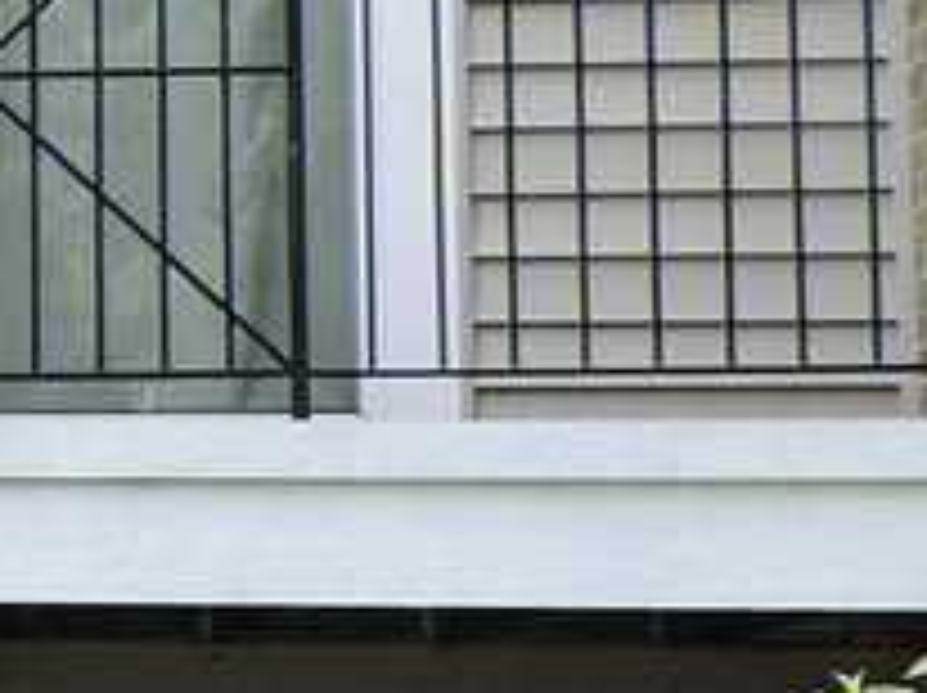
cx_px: -1588
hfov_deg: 9.8
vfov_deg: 8.8
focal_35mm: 168
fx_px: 4494
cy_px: 297
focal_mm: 4.3
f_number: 3
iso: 100
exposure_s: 1/400
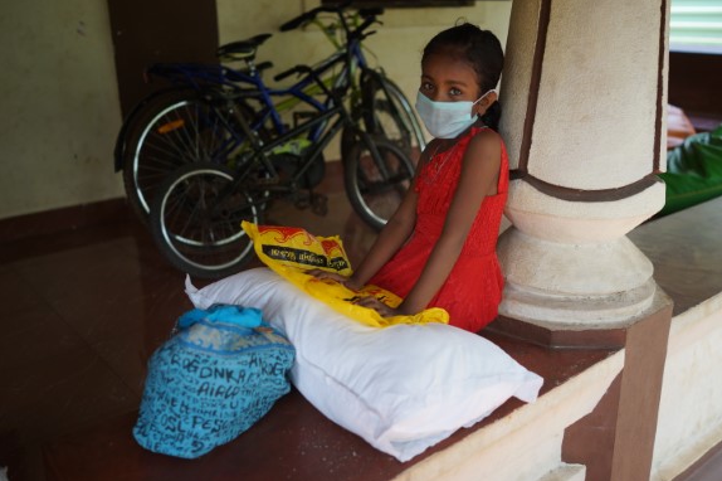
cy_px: 240
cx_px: 369
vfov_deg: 36.8
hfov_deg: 53.2
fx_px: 722
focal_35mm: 36
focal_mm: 35
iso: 100
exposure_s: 1/160
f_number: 2
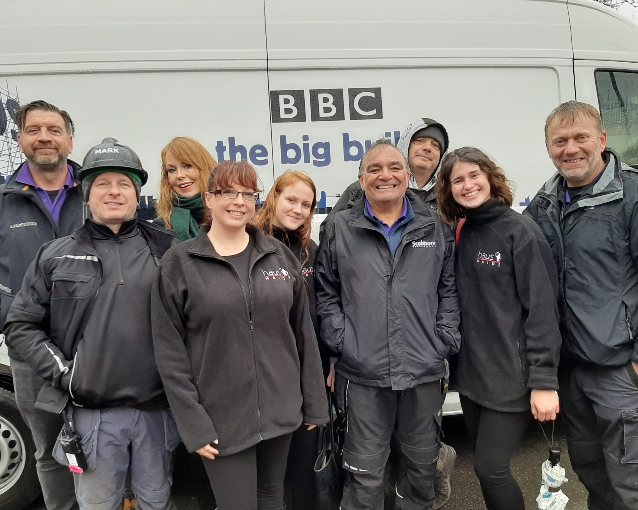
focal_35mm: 28
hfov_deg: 62.2
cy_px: 254
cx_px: 310
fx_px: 529
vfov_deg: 51.5
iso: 40
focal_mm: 3.93
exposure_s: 1/197
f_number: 1.7
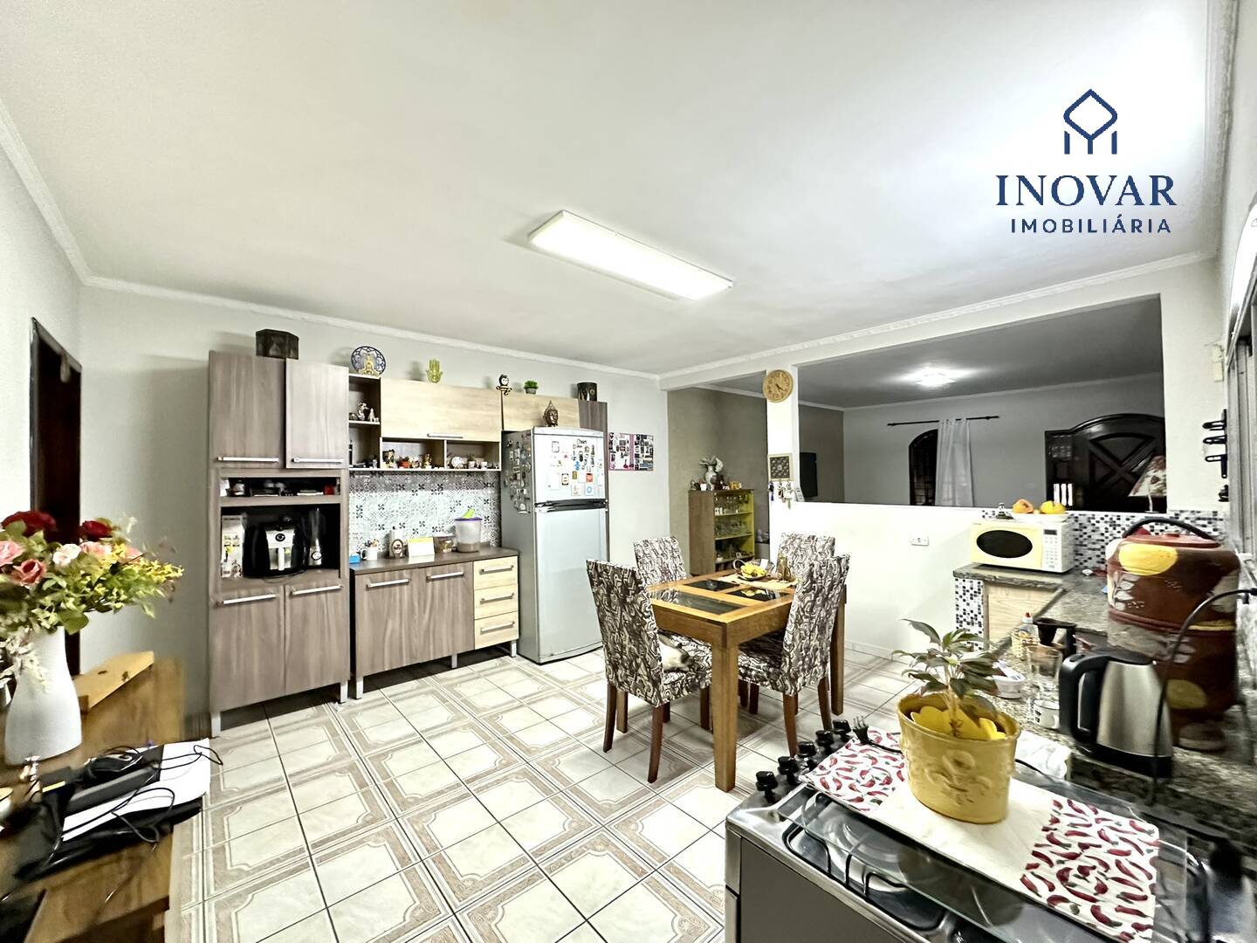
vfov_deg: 85.7
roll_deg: +0.9
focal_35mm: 14
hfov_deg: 102.1
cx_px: 628
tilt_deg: +0.3
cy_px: 472
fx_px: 508
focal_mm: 2.22
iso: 640
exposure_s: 1/60
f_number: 2.2
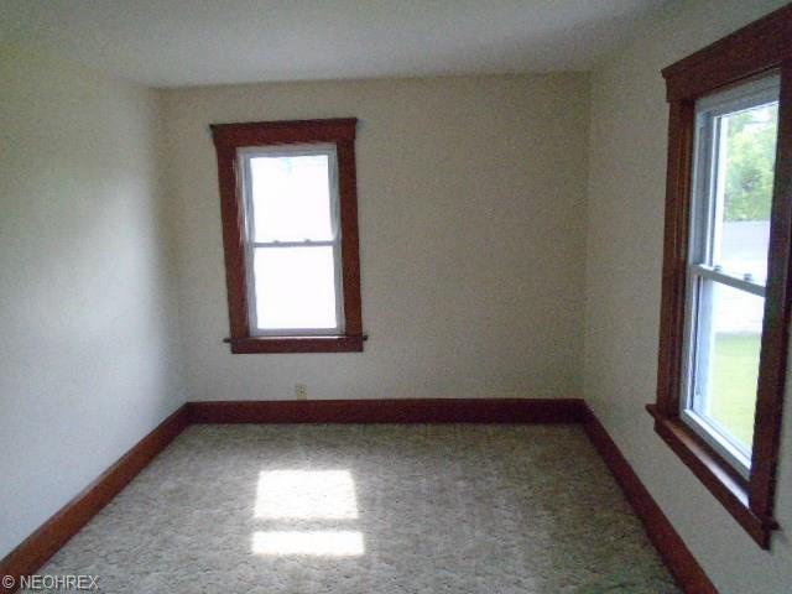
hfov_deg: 67.3
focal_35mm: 26
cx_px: 396
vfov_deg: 53.1
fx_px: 595
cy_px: 297
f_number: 3.2
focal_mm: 4.6
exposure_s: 1/250
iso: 800
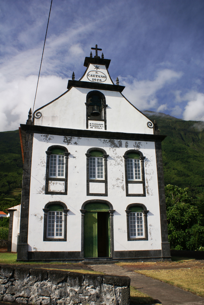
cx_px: 102
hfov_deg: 43.7
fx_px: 254
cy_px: 152
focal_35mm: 30
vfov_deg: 61.9
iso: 100
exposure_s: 1/100
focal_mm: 20
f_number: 10
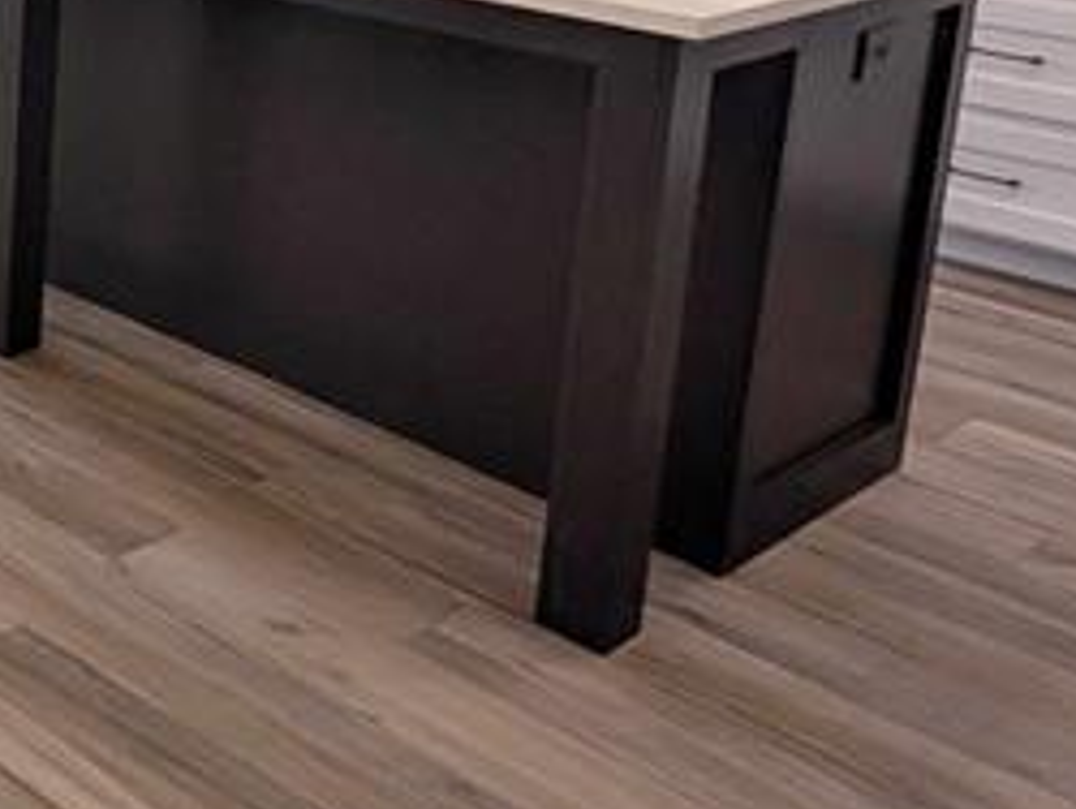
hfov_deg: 31.6
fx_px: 1525
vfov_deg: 27.7
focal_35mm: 49
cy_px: -30
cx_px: -254
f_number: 1.7
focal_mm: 2
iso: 71
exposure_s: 1/285
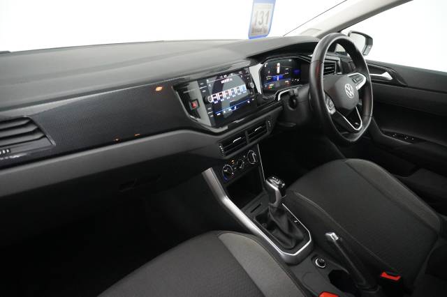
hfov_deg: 73.8
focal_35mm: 24
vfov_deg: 53.1
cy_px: 148
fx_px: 298
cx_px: 224
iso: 6400
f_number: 3.5
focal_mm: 16
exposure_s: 1/125
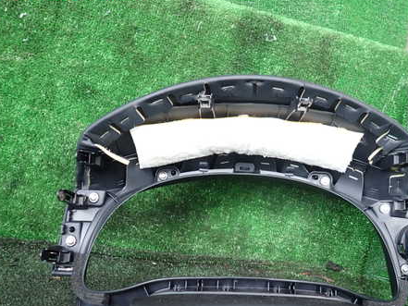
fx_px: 401
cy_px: 187
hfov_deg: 53.4
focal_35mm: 34
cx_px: 251
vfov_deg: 41.6
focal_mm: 4.5
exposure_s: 1/60
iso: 100
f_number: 2
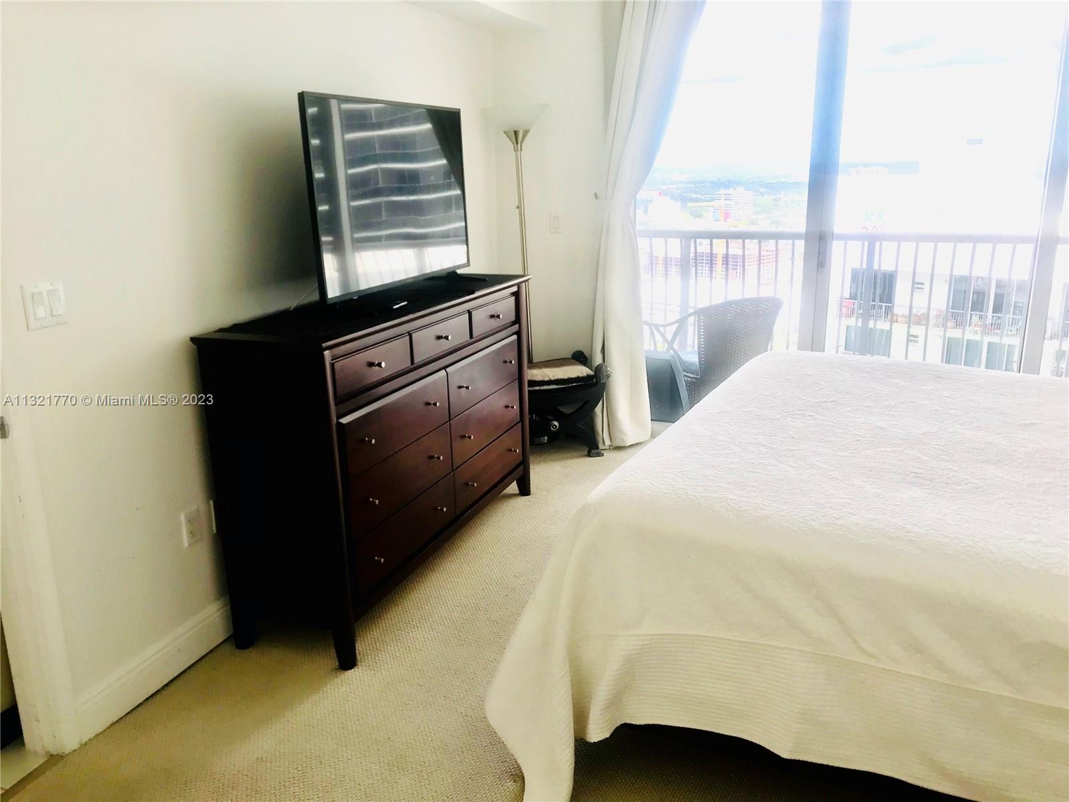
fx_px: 865
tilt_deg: -14.3
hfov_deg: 63.4
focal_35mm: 28
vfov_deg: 49.7
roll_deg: +1.3
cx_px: 534
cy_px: 401
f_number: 1.8
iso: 20
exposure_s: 1/137
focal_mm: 3.99
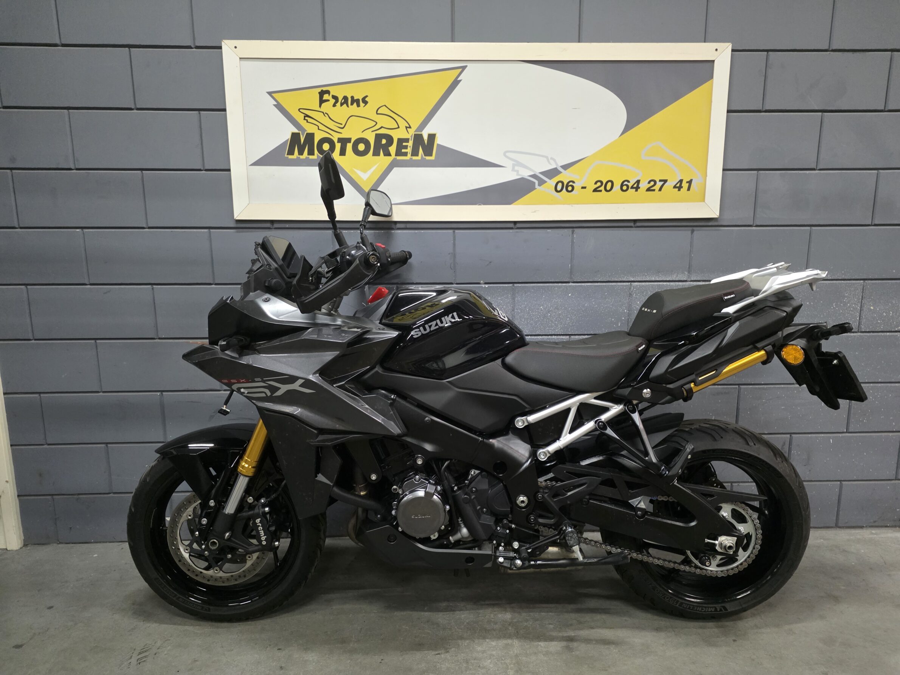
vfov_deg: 58.9
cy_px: 338
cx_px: 450
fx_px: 598
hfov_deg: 73.9
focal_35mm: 23
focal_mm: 6.25
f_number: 1.7
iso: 1600
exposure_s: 1/100
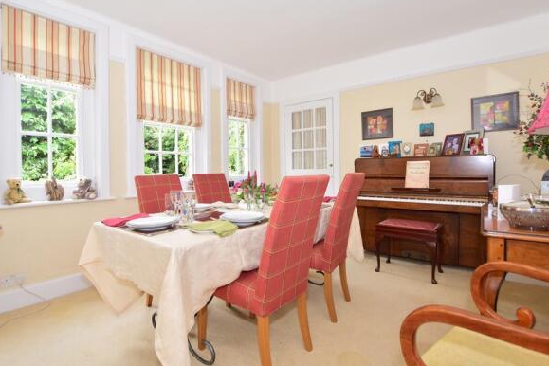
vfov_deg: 70.3
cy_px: 168
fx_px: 259
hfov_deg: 93.3
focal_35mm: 17
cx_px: 270
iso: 500
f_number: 5
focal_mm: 10
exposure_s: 1/60
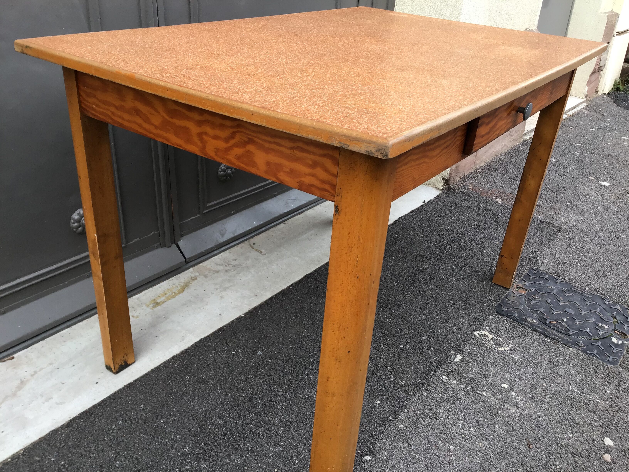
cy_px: 236
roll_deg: -2.5
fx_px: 563
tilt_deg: -27.1
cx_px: 314
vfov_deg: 45.4
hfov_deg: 58.4
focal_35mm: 31
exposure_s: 1/50
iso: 25
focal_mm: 3.3
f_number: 2.4
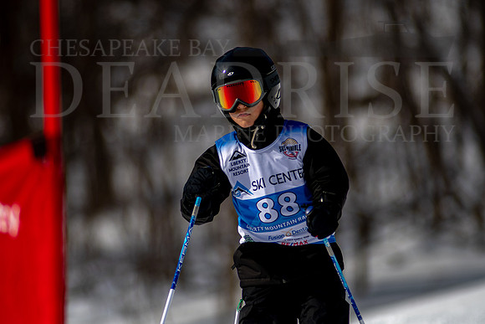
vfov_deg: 3.1
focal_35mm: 450
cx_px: 242
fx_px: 6064
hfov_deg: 4.6
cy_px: 162
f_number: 2.8
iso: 100
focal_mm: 300
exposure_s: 1/8000
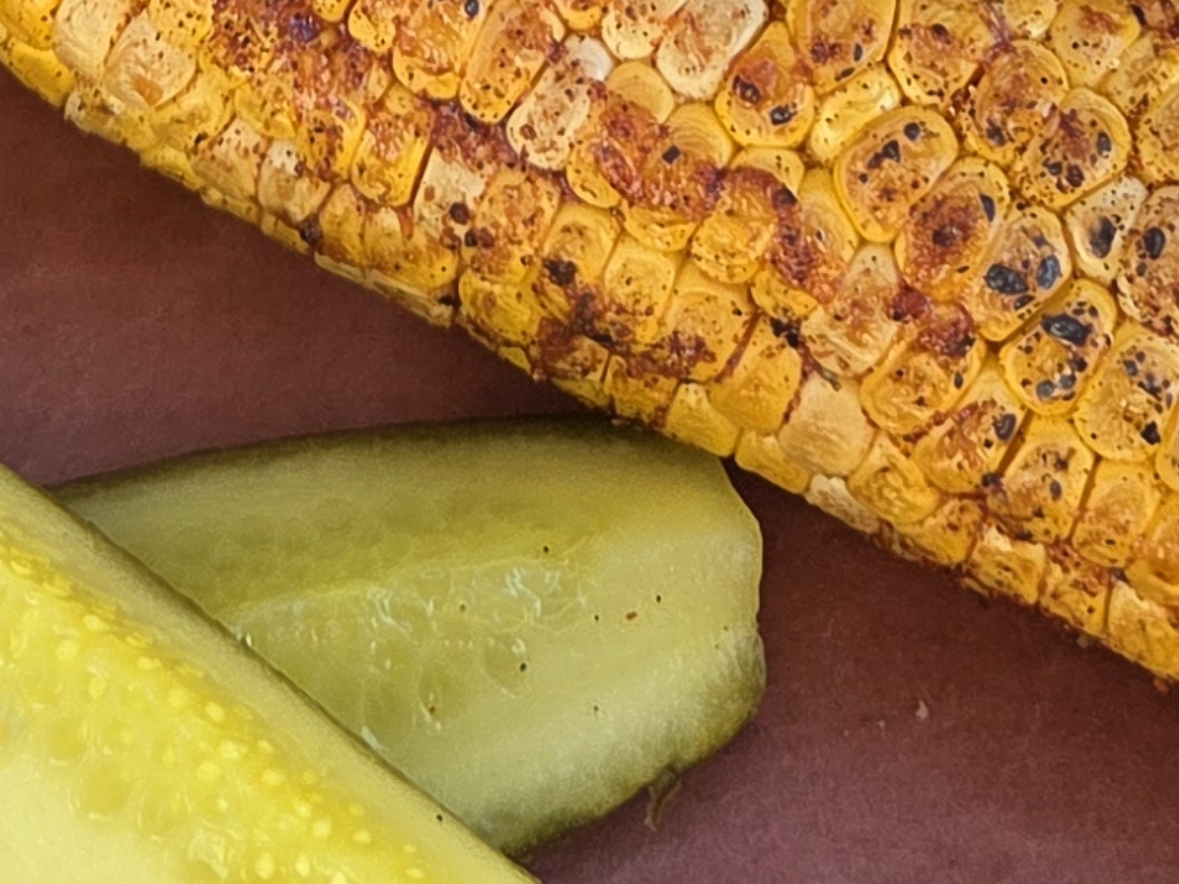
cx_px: 304
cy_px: -1128
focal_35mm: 114
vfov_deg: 11.2
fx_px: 3882
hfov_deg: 17.2
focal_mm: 5.4
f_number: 1.8
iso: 50
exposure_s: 1/180
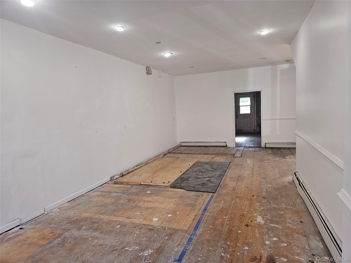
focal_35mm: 23
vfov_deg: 58.9
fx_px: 233
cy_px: 132
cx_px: 176
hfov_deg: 73.9
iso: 32
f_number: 1.8
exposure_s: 1/60
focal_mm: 5.4
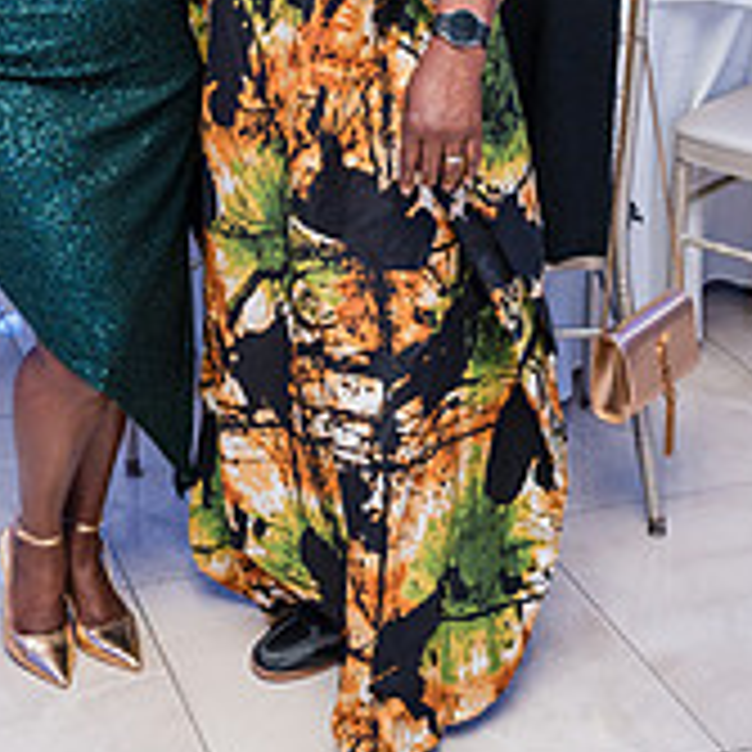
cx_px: 194
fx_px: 1966
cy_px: -86
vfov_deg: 20.6
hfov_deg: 21.5
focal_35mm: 80
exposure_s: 1/250
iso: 3200
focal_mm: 35
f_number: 4
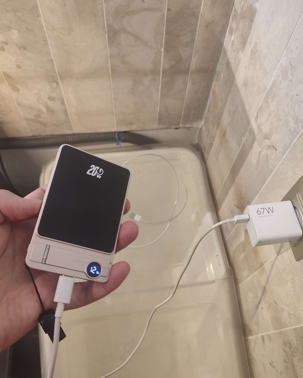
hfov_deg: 54.9
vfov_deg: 65.9
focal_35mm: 26
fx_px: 291
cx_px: 156
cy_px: 203
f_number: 1.89
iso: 822
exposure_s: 1/20
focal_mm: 5.89
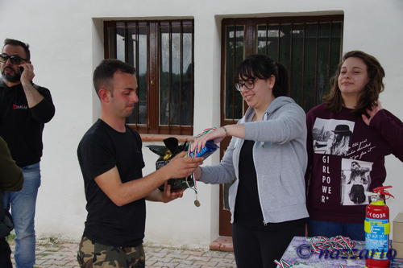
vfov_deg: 21.2
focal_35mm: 64
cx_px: 202
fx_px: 716
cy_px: 134
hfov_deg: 31.4
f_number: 8
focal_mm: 43
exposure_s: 1/125
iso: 800
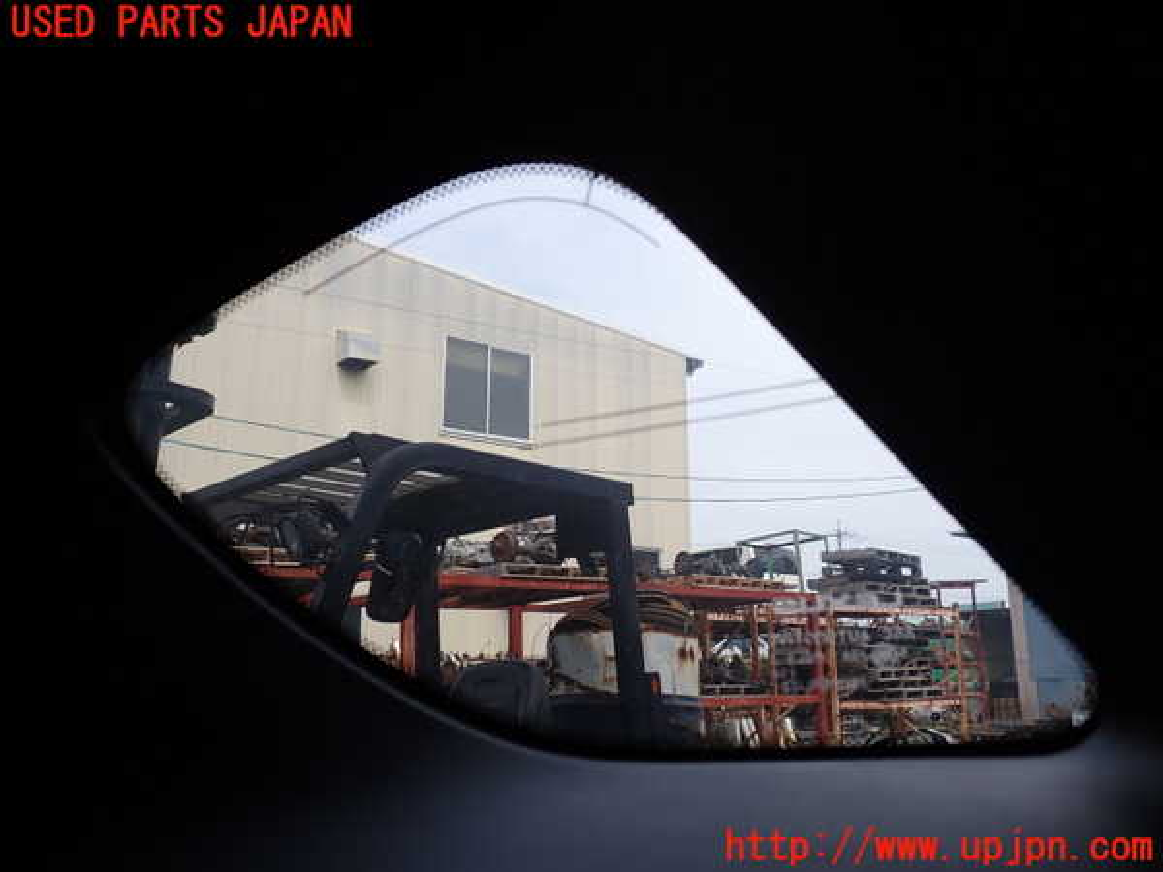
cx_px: 582
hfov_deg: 60.0
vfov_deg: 46.8
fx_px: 1008
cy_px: 436
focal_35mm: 30
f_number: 3.2
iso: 100
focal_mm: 5.4
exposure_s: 1/250
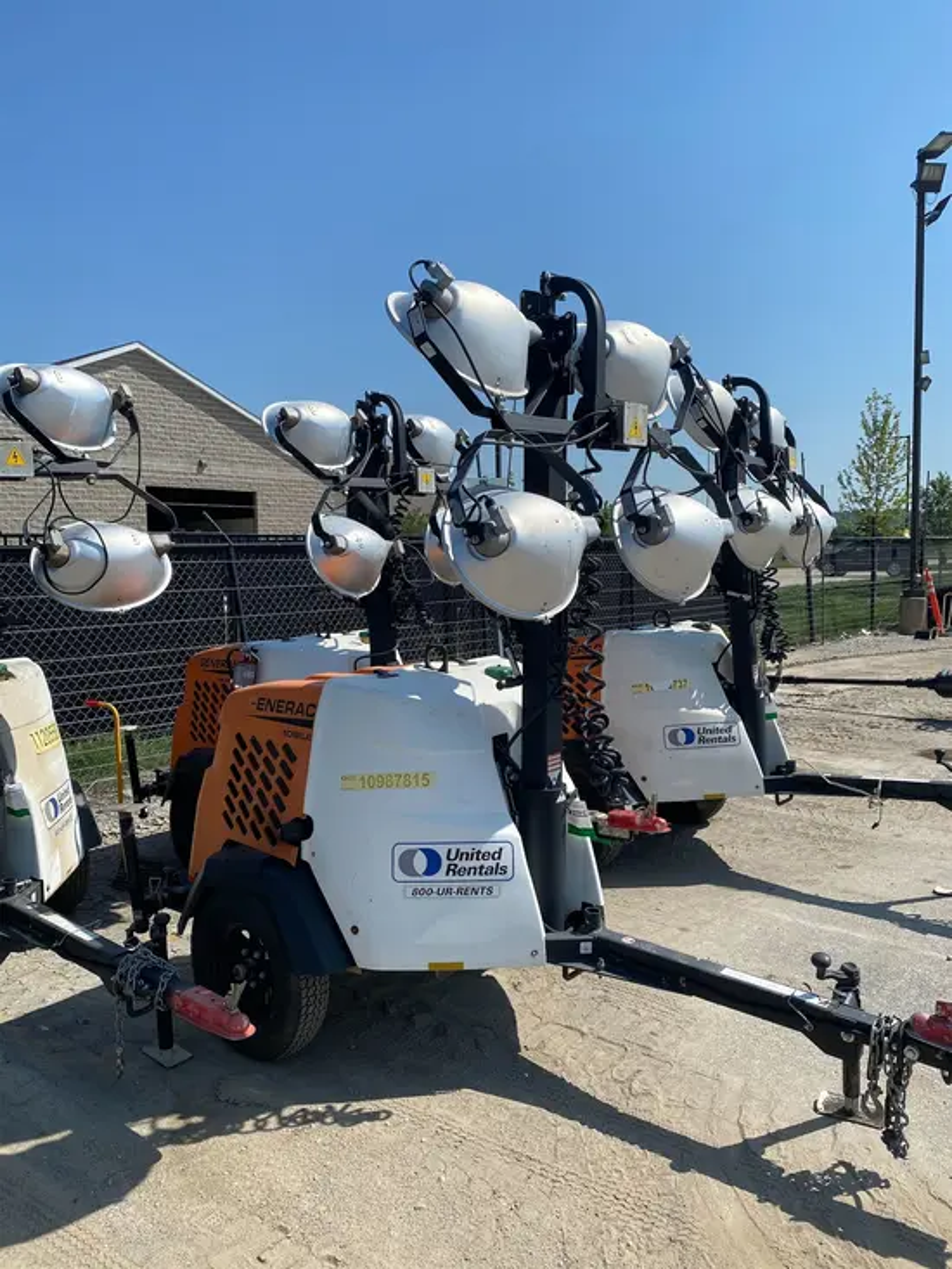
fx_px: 953
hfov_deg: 53.1
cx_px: 476
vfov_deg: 67.3
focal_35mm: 26
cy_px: 634
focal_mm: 4.25
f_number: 1.8
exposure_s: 1/3401
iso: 32
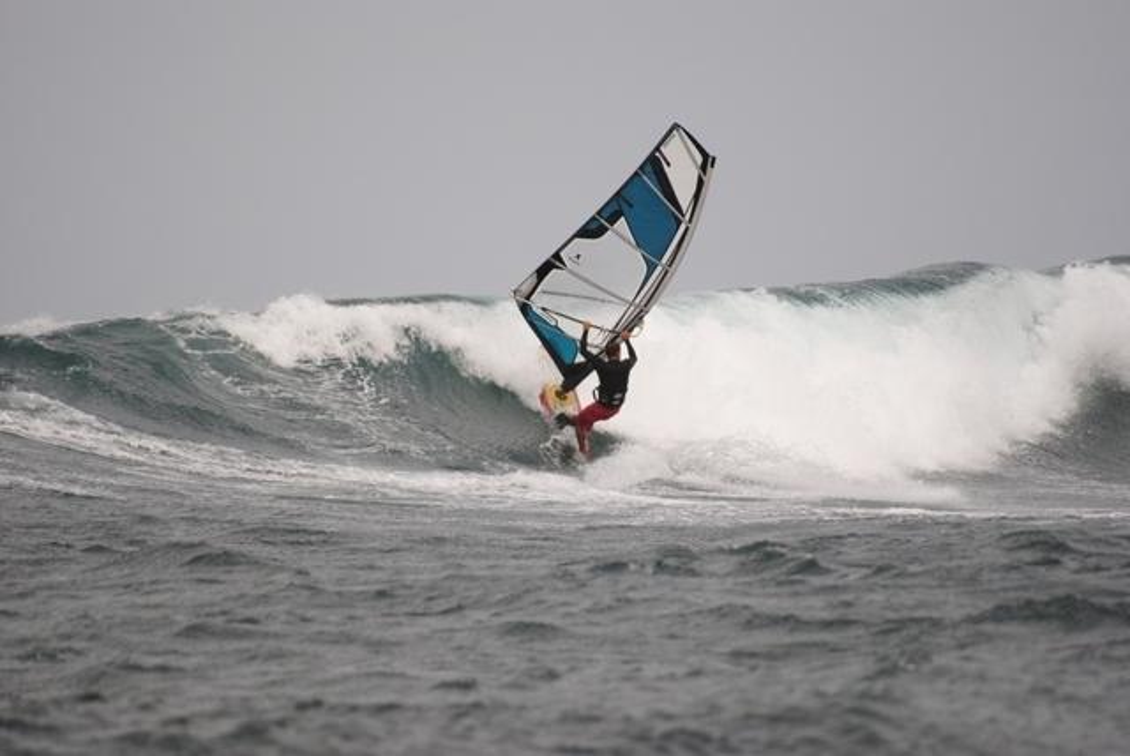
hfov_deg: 4.6
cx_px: 565
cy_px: 378
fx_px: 14137
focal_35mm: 450
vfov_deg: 3.1
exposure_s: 1/1000
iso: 200
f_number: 5.6
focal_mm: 300
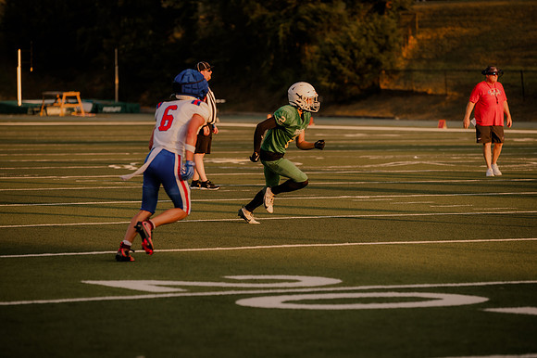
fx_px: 2704
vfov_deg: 7.6
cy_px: 179
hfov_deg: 11.3
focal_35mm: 181
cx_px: 268
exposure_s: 1/1000
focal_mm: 175
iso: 400
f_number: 3.5
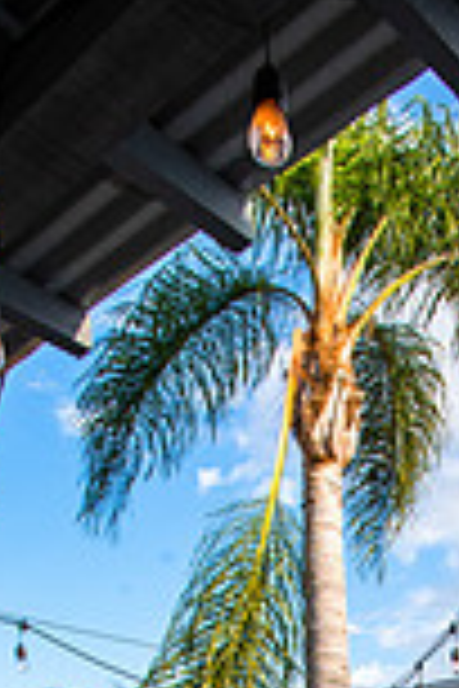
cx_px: 464
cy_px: 967
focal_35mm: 50
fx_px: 956
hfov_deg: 25.6
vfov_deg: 29.1
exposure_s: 1/200
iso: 400
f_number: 10
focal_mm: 17
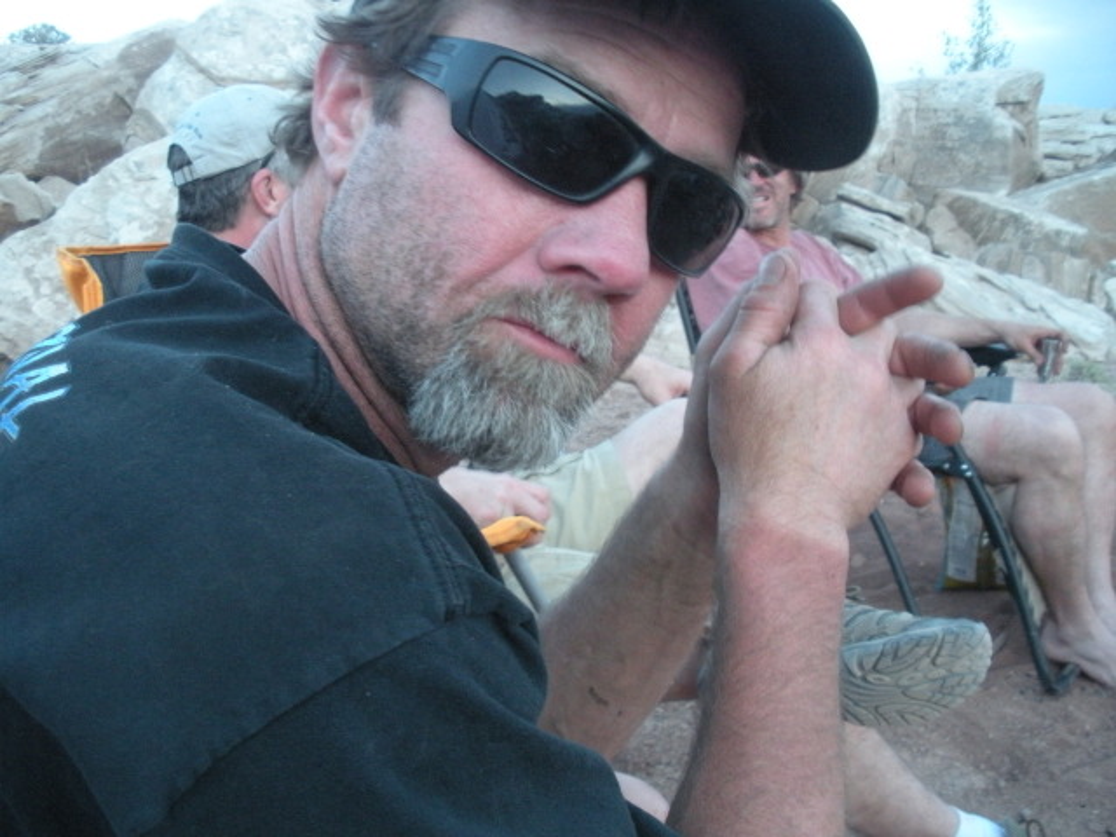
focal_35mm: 36
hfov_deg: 51.4
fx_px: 1161
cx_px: 558
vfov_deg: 39.7
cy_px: 418
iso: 400
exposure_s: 1/34.3
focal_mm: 6.3
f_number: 3.5
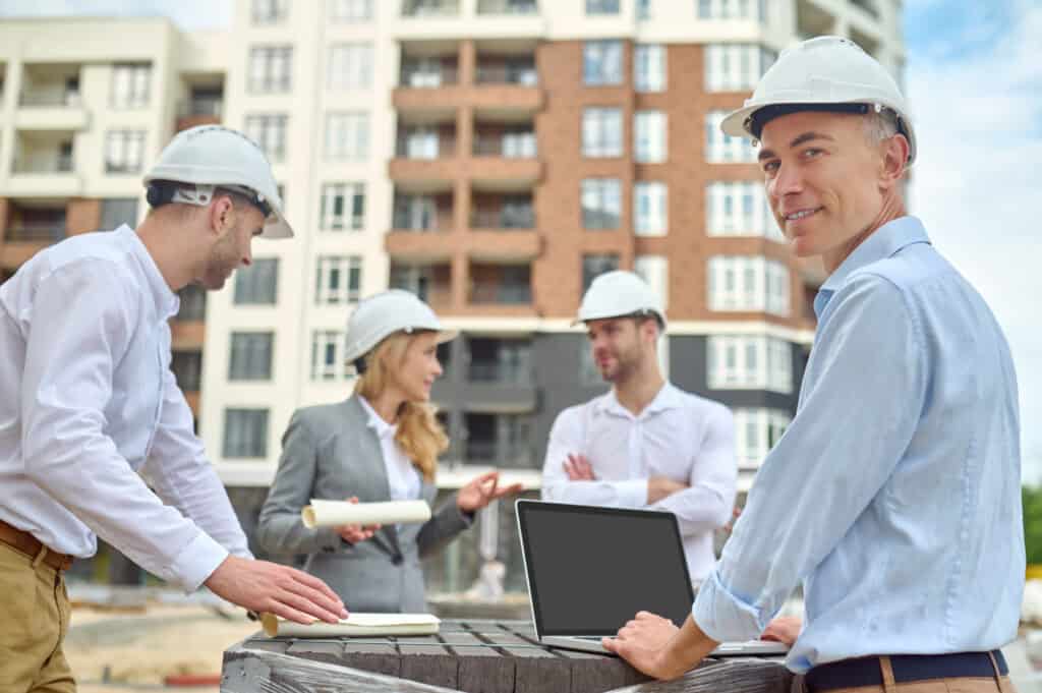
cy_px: 346
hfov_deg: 54.5
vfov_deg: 37.8
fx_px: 1012
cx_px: 521
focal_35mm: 35
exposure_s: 1/2500
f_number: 2.5
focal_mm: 35
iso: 320
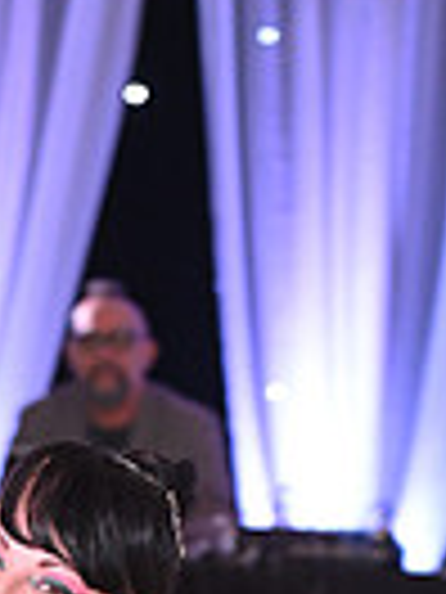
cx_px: -160
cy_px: 1274
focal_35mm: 402
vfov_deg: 4.8
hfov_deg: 3.7
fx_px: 6906
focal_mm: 95
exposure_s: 1/200
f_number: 5
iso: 2000
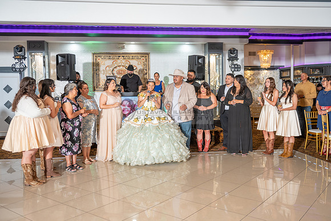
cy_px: 110
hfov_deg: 55.8
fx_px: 313
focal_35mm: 34
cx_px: 166
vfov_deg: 38.9
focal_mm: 34
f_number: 3.5
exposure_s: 1/200
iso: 500
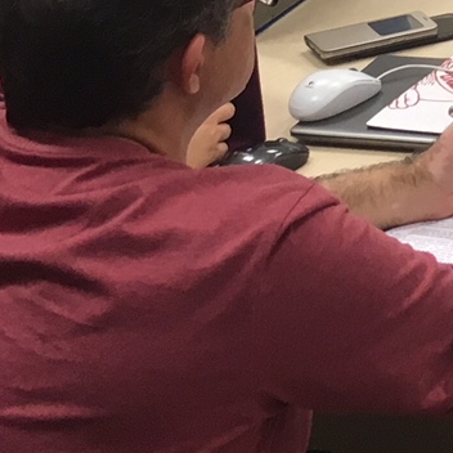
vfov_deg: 11.4
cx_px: 837
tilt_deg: -12.4
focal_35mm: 147
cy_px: -241
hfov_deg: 11.0
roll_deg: +0.7
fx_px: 2176
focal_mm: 4.15
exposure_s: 1/33
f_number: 2.2
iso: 32
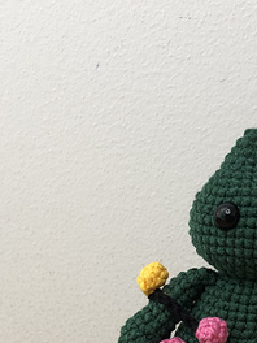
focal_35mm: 68
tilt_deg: -15.3
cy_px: 283
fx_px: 673
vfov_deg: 27.9
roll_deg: +0.2
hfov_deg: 21.4
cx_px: 195
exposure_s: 1/24
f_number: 1.8
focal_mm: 3.99
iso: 40
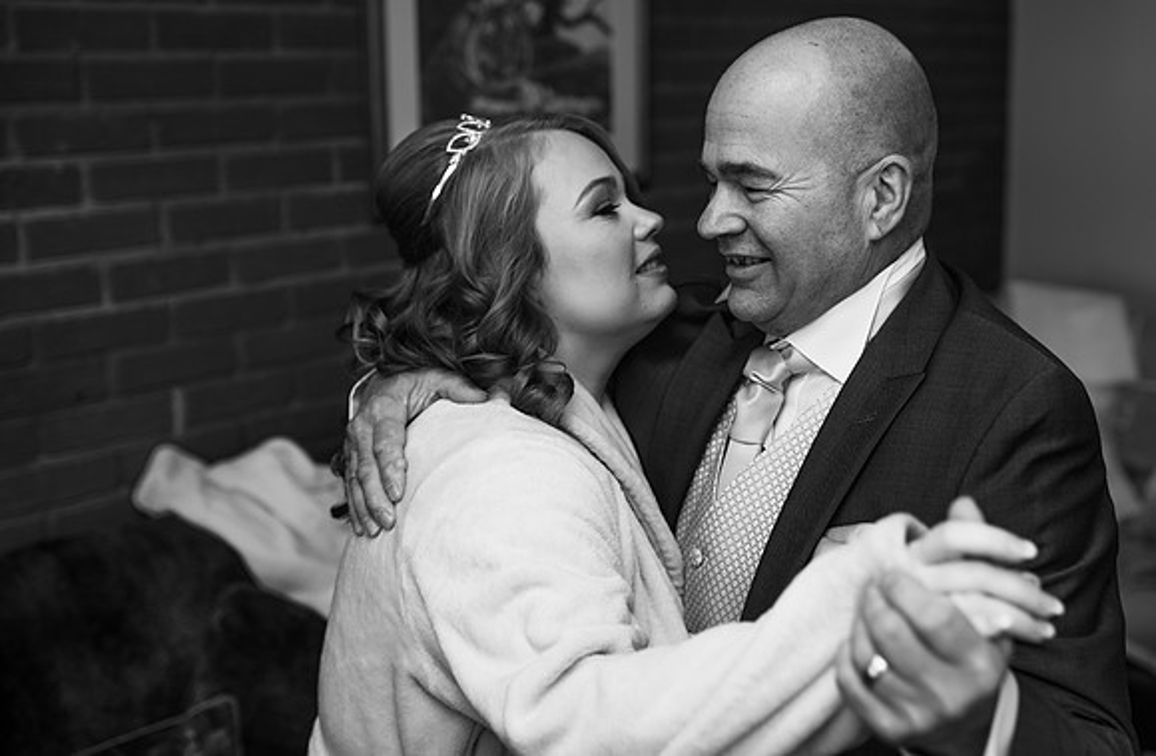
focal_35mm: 45
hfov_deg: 43.5
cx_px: 737
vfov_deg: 29.4
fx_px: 1433
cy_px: 265
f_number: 2.5
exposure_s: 1/125
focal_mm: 35
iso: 125
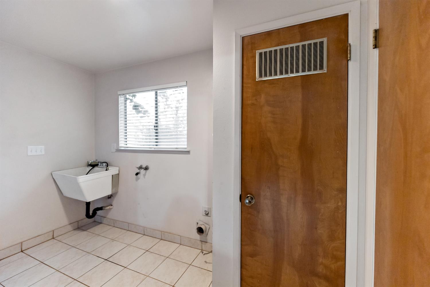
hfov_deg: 101.9
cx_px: 215
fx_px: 174
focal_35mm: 15
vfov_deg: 78.8
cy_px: 144
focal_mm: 14.6
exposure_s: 1/160
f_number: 2.8
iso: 1250
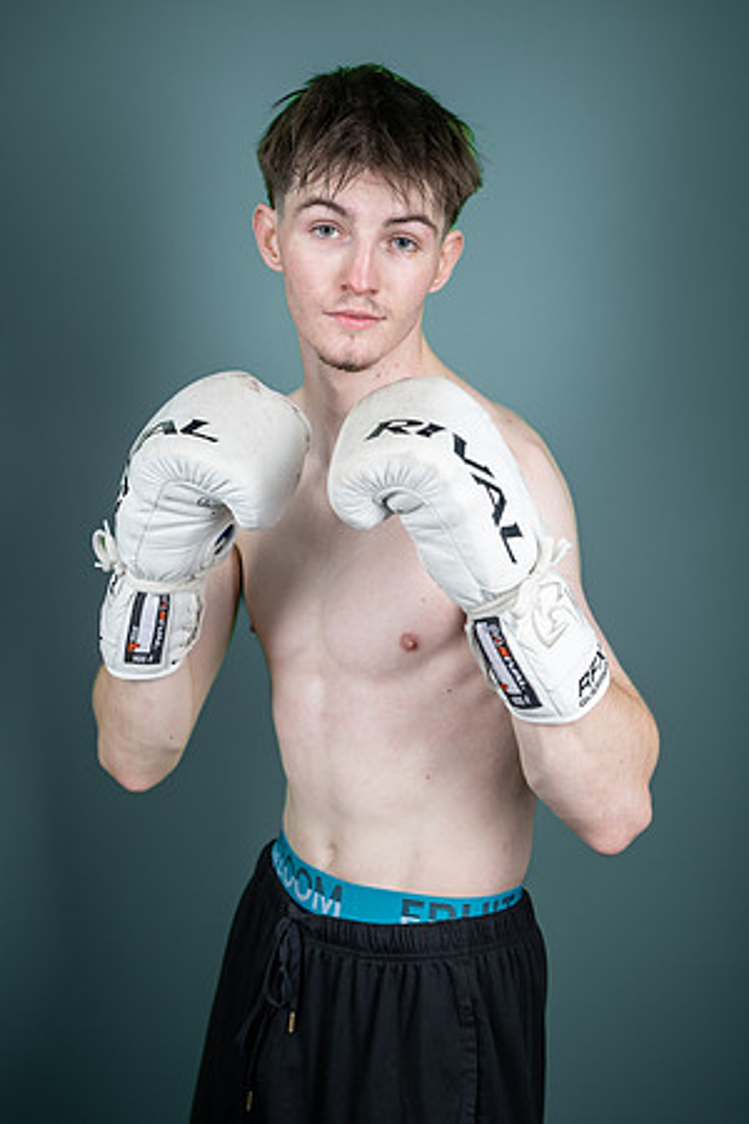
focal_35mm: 56
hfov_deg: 24.2
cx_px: 374
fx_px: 1748
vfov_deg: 35.6
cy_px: 562
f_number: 4
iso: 400
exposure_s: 1/160
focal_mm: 56
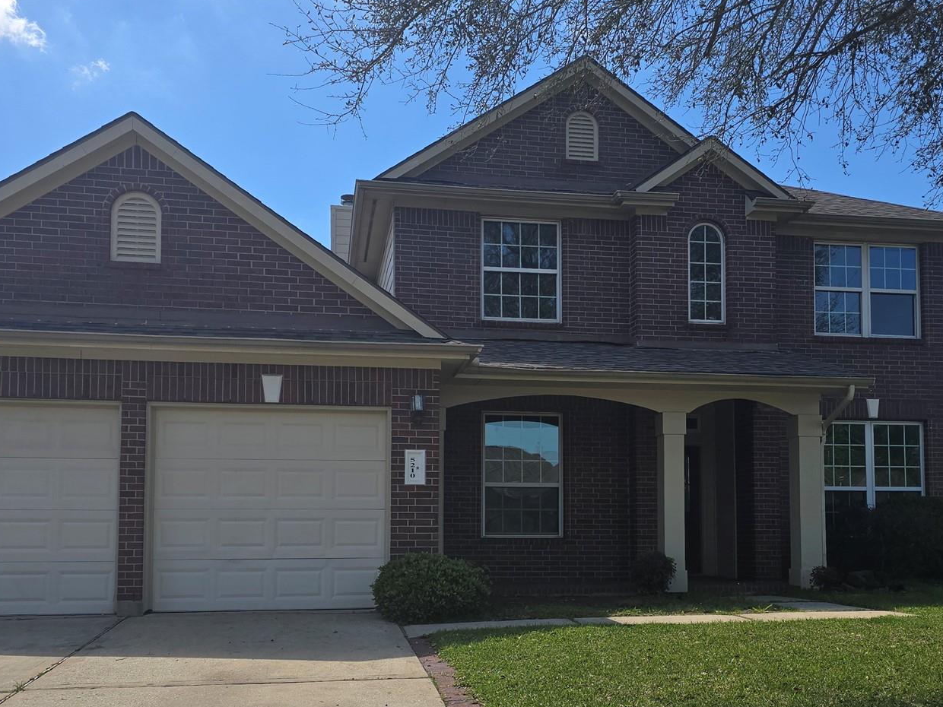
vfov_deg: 37.3
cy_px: 469
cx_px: 526
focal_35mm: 38
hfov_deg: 48.9
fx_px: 1035
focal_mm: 6.3
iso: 12
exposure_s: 1/742
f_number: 1.7
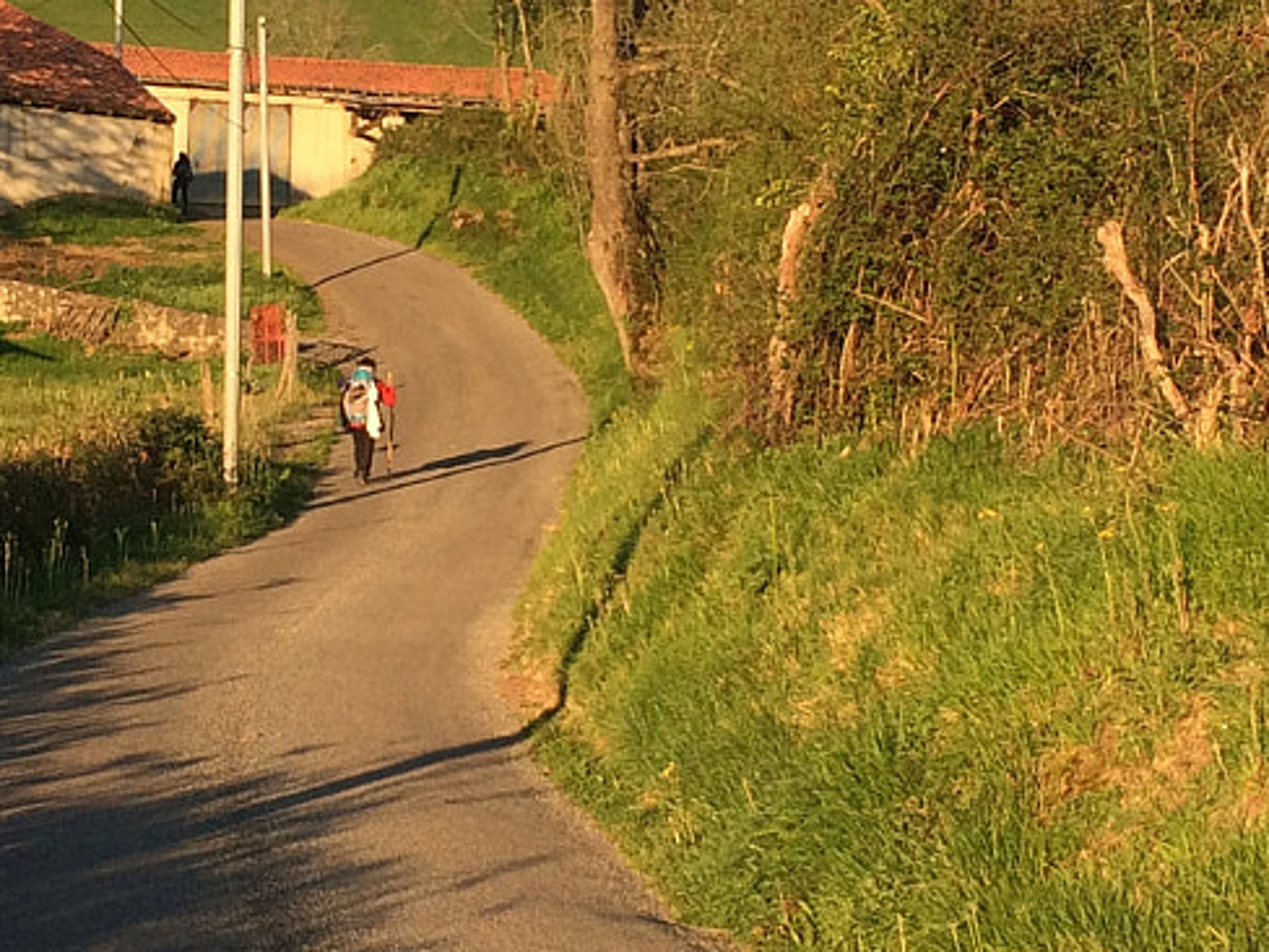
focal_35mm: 95
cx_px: 406
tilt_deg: +2.7
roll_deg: -0.4
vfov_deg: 15.5
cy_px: 325
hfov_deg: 20.6
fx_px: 3483
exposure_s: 1/789
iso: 32
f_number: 2.2
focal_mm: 4.15
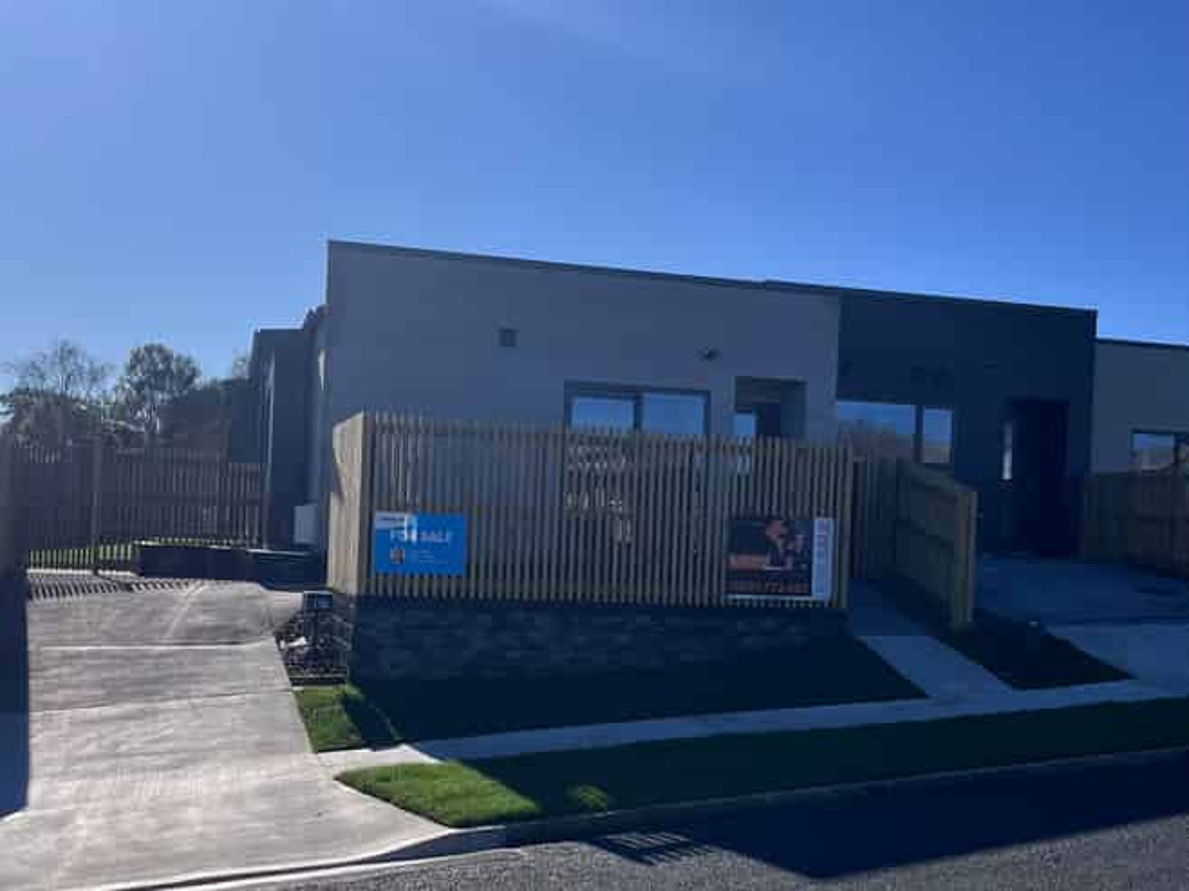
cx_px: 594
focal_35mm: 26
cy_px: 446
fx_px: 893
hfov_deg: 67.3
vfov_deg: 53.0
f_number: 1.6
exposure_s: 1/5319
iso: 50
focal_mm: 5.1
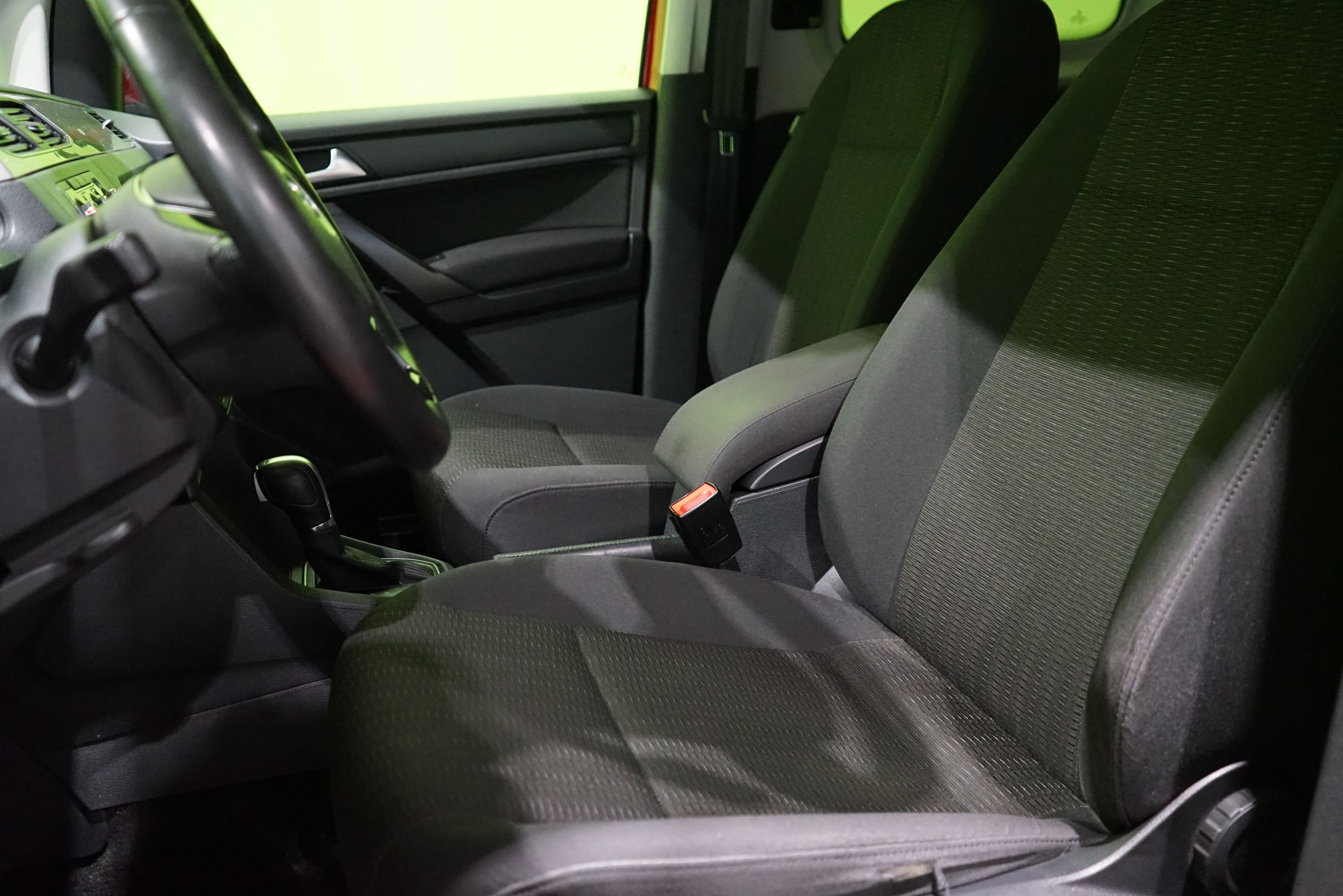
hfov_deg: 57.2
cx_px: 672
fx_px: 1231
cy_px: 448
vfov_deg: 40.0
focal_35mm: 33
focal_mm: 33
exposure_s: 1/50
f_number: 4
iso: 6400
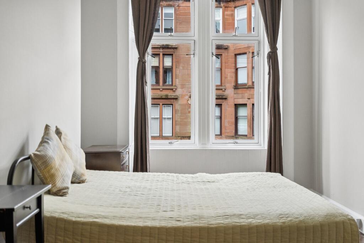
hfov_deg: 54.4
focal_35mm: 35
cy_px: 122
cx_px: 182
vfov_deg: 37.9
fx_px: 354
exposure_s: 1/200
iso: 800
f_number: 4
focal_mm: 35
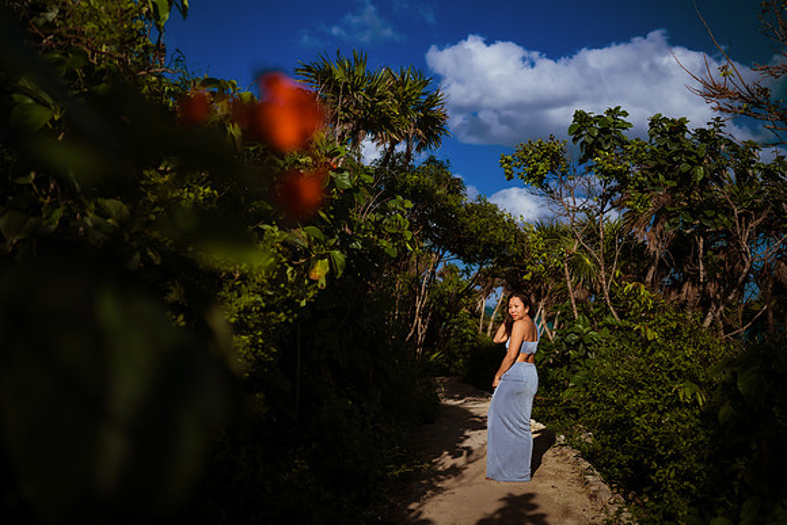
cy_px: 262
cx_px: 394
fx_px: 765
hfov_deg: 54.4
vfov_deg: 37.9
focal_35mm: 35
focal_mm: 35
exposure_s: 1/8000
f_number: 2
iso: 50
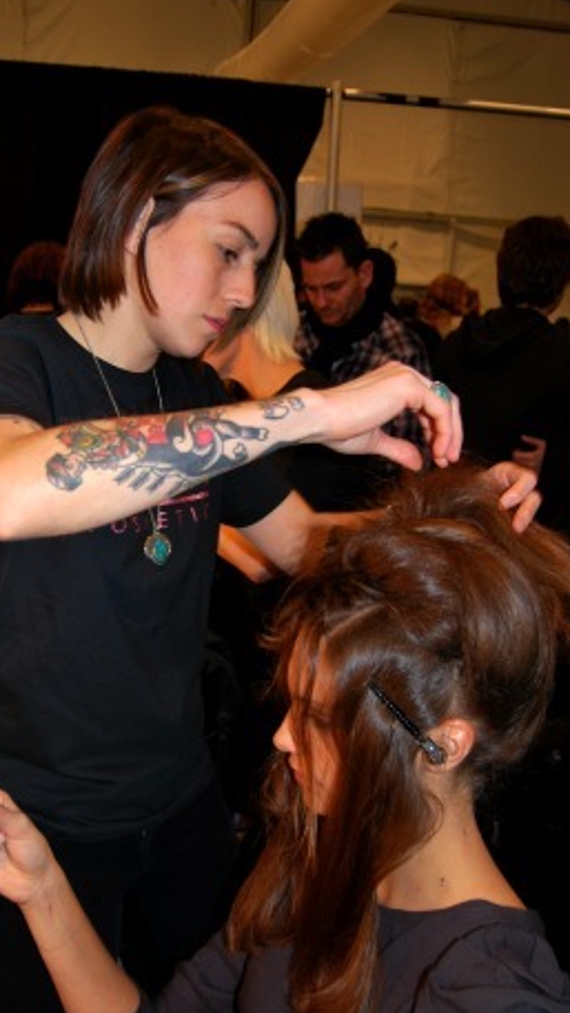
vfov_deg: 54.0
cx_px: 216
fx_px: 994
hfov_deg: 31.9
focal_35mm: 37
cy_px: 532
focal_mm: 22
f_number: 3.8
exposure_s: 1/60
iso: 200
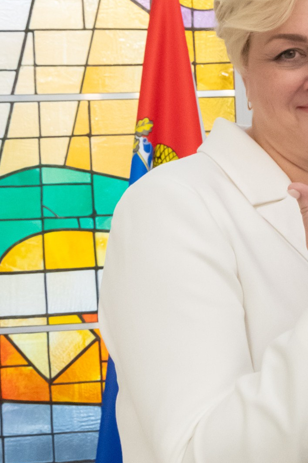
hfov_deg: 12.4
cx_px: 428
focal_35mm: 106
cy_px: 212
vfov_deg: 19.3
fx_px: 1360
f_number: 10
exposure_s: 1/100
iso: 2200
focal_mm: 28
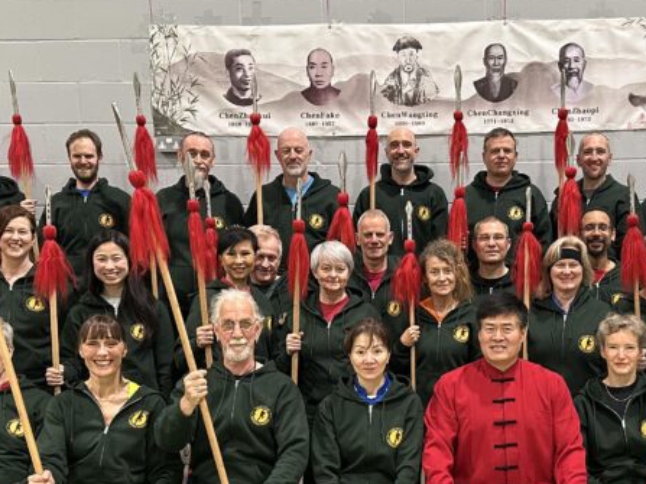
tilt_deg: -5.8
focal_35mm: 55
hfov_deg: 34.8
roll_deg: +0.6
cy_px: 361
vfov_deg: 26.2
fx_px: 1026
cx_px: 400
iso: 200
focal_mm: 6.86
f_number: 1.78
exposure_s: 1/50
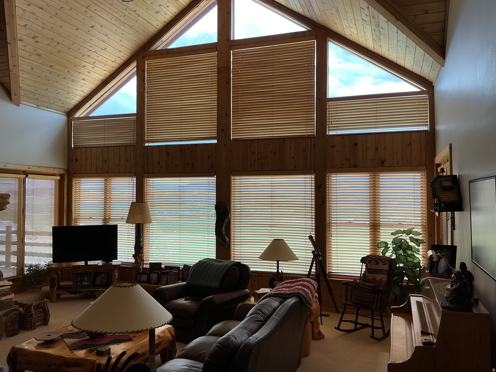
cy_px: 186
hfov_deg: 61.7
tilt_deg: +2.2
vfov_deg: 48.2
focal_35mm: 29
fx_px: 416
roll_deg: -0.3
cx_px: 248
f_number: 1.8
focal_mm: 3
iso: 20
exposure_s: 1/168
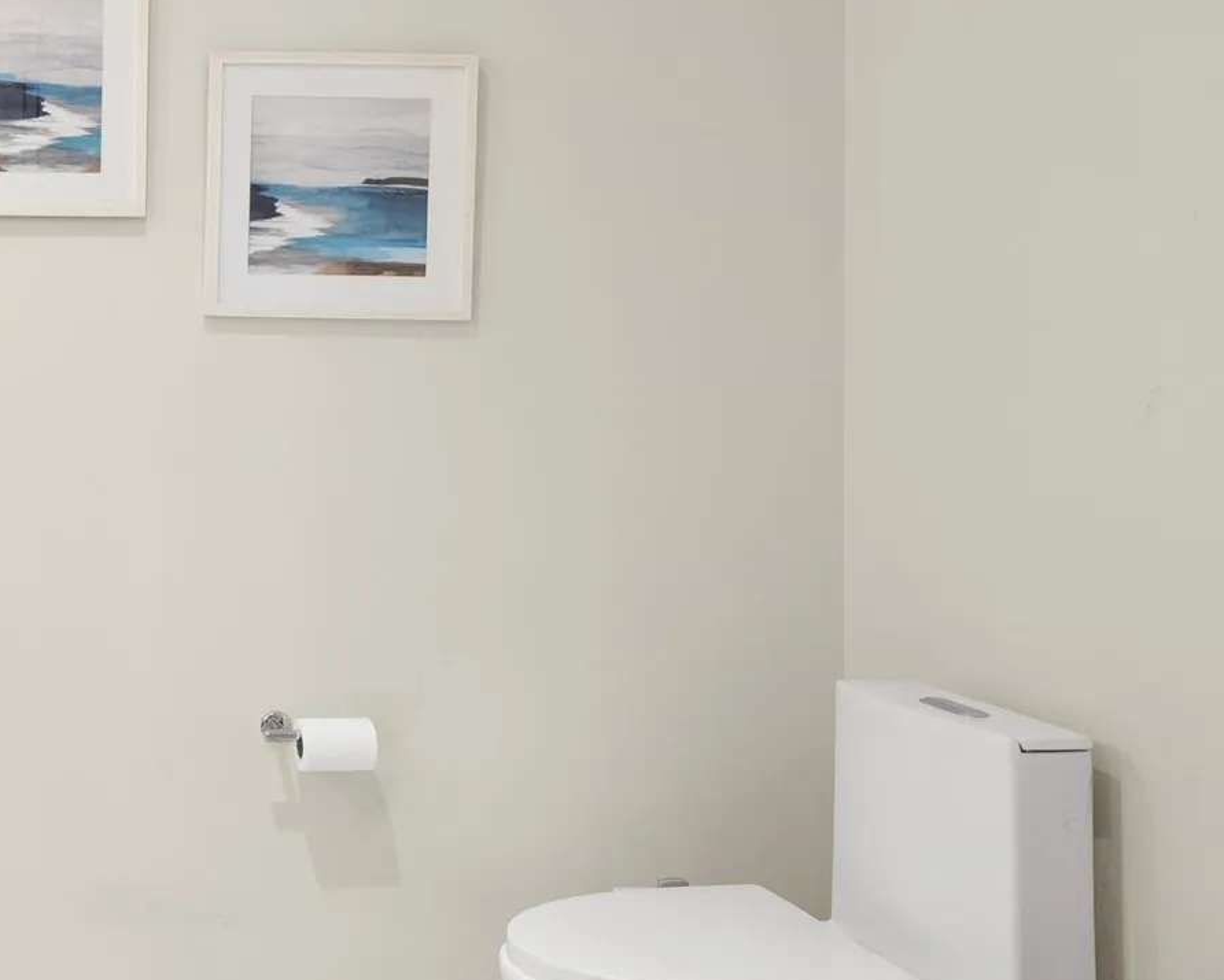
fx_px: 1522
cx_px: -113
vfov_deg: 35.5
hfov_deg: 37.1
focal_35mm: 42
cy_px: 386
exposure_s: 1/6
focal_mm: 13
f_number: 7.1
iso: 400
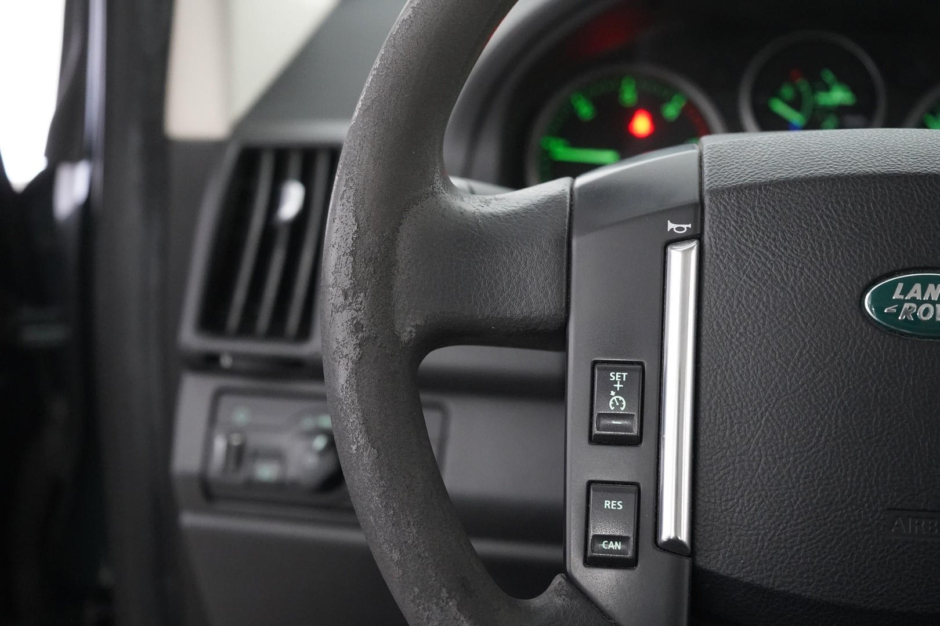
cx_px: 470
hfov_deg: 37.5
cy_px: 313
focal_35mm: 53
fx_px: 1384
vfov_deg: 25.5
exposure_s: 1/40
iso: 10000
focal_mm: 53
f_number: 5
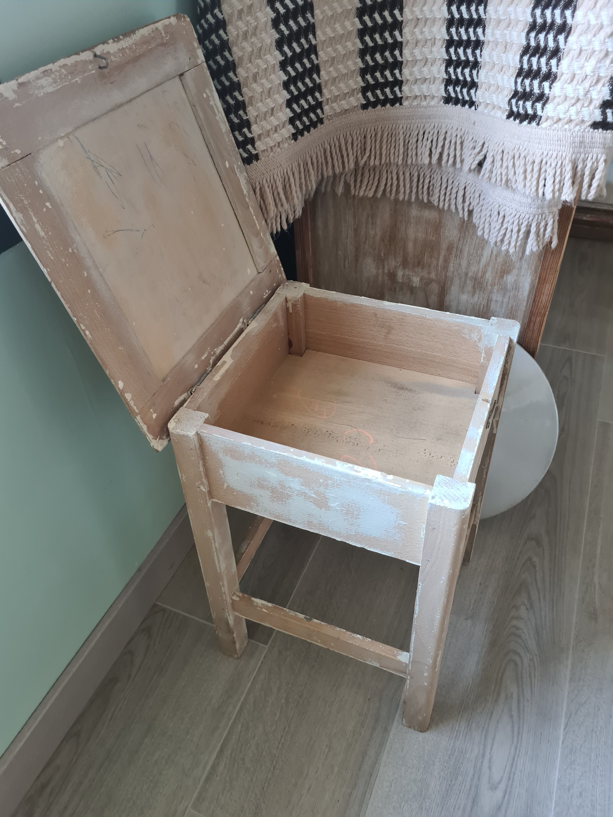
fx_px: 614
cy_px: 408
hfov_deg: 53.1
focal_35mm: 26
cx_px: 306
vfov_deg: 67.3
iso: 400
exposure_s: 1/50
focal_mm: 5.4
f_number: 1.8
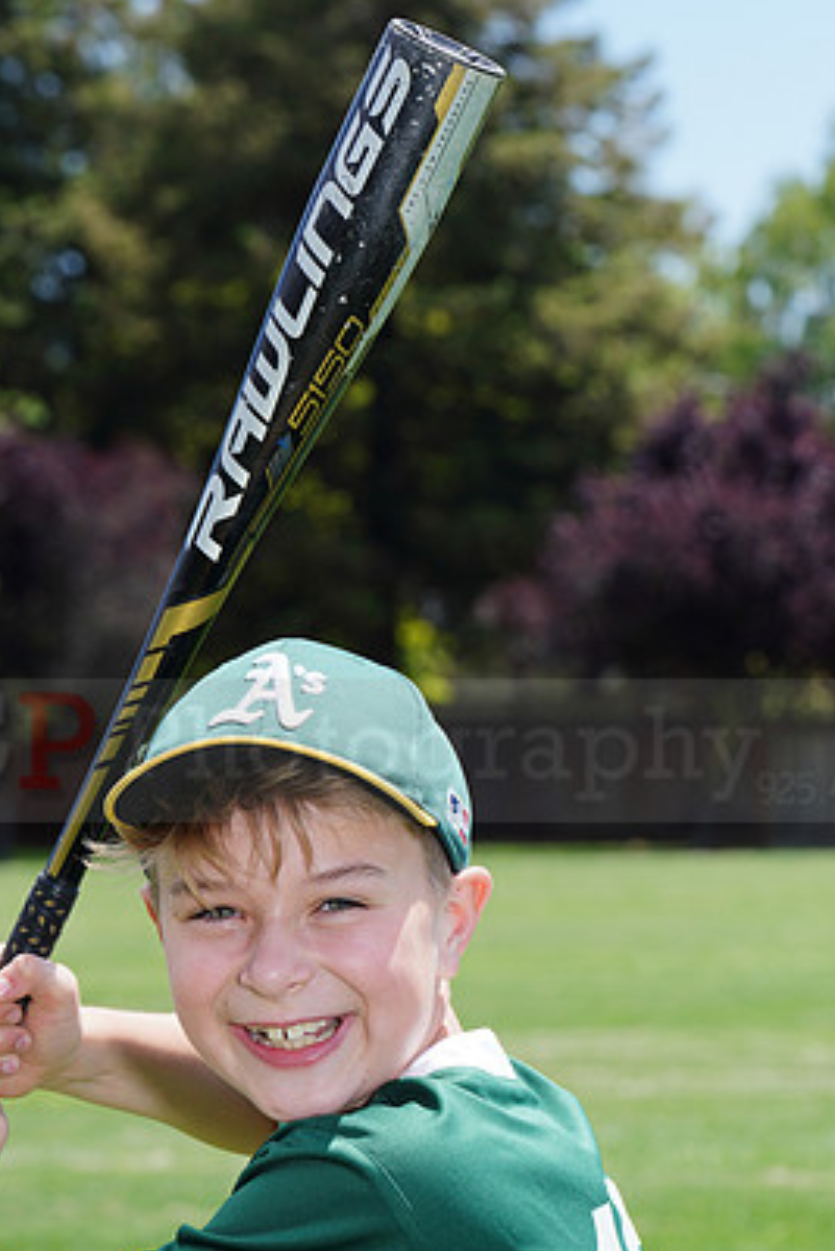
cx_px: 349
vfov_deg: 9.4
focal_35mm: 219
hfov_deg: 6.3
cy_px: 722
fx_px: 7612
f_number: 11
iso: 200
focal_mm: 151
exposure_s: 1/200
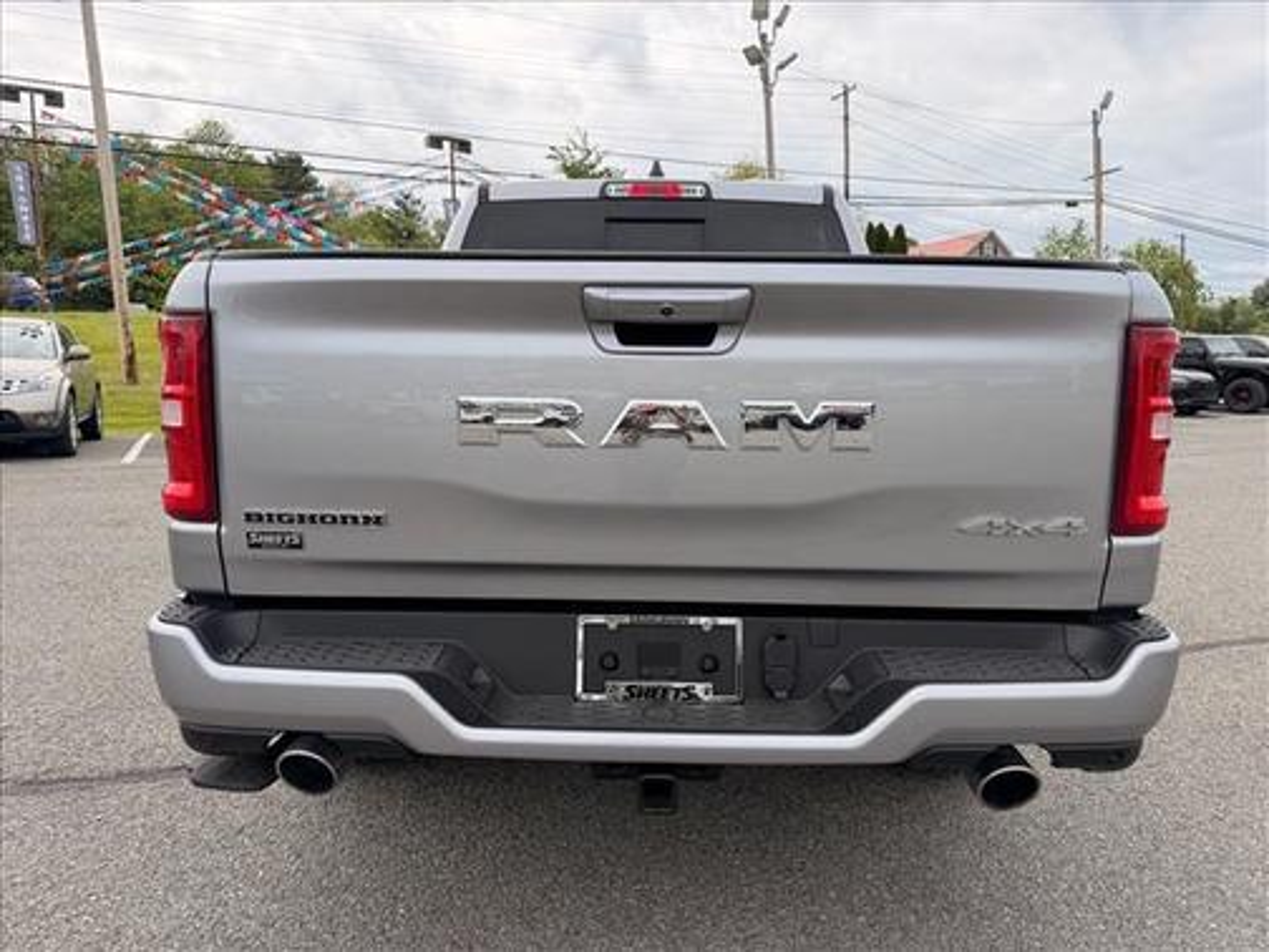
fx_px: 880
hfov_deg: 71.6
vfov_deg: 56.8
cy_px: 476
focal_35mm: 24
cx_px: 634
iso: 100
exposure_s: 1/2907
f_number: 1.78
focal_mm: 6.76
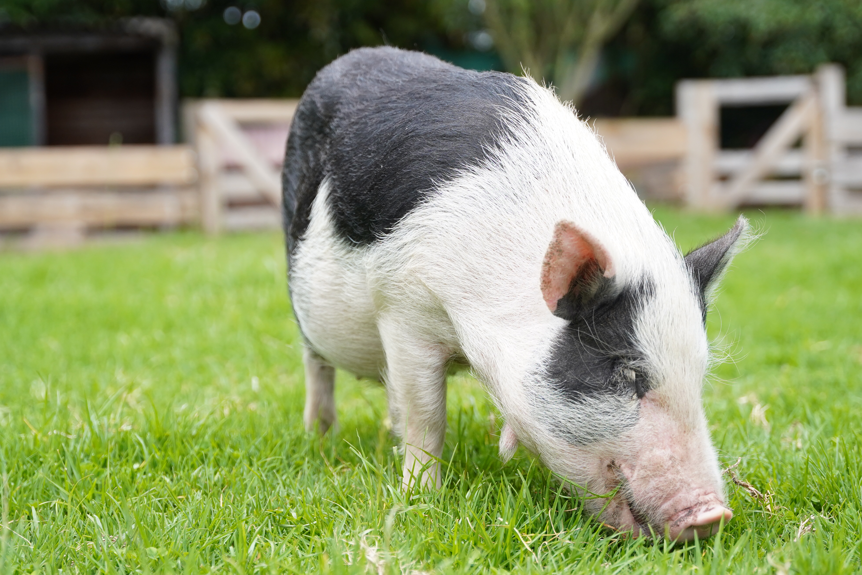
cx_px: 431
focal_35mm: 81
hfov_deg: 25.1
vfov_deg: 16.9
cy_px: 288
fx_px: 1939
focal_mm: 54.3
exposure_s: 1/2000
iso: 800
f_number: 2.8
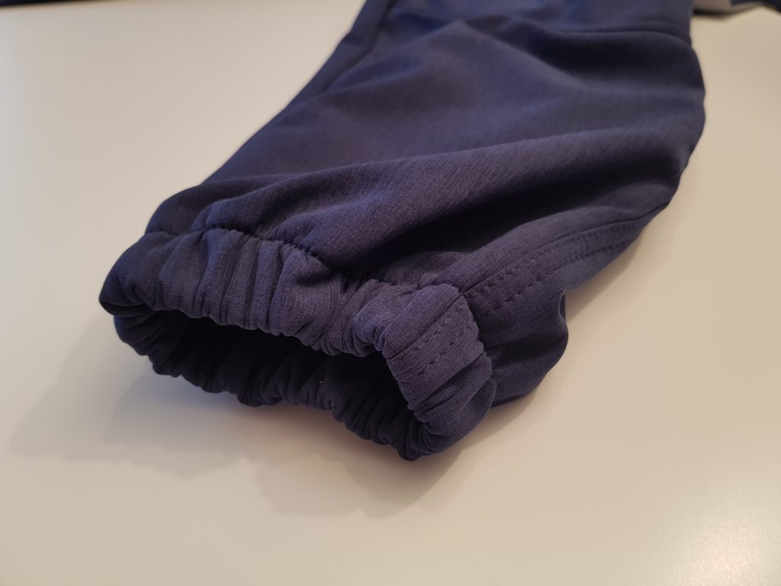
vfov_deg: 53.1
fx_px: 587
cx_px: 390
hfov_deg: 67.3
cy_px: 293
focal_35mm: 26
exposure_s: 1/50
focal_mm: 4.2
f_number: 1.7
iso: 64
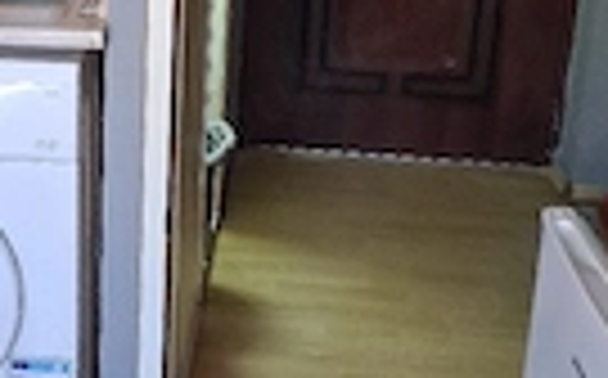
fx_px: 1407
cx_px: 99
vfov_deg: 15.3
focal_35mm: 85
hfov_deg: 23.9
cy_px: 94
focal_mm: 4
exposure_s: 1/40
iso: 400
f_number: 1.8
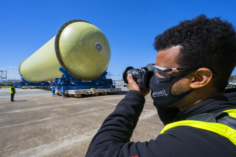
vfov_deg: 68.9
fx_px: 115
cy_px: 78
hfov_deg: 91.6
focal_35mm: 18
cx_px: 118
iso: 80
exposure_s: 1/60
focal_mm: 17.5
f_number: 16
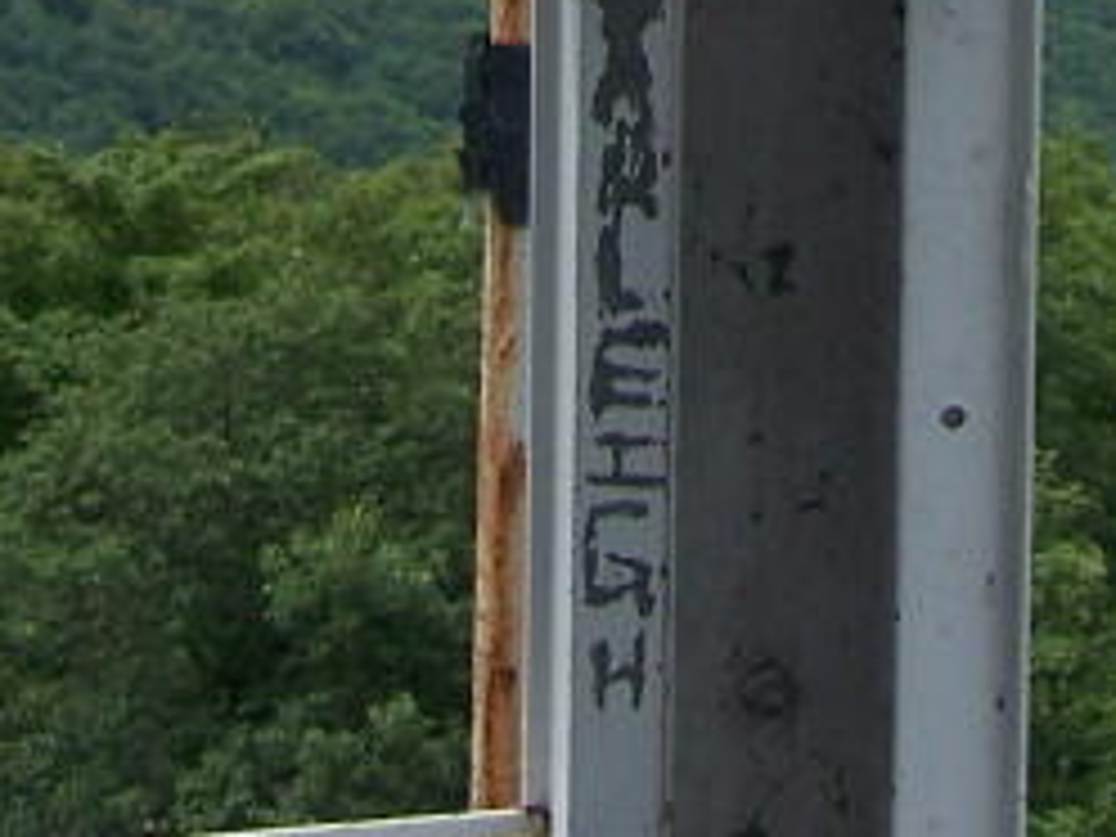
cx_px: 963
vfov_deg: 8.9
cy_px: -855
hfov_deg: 12.5
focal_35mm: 157
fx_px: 5062
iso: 80
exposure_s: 1/640
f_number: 4
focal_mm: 6.3
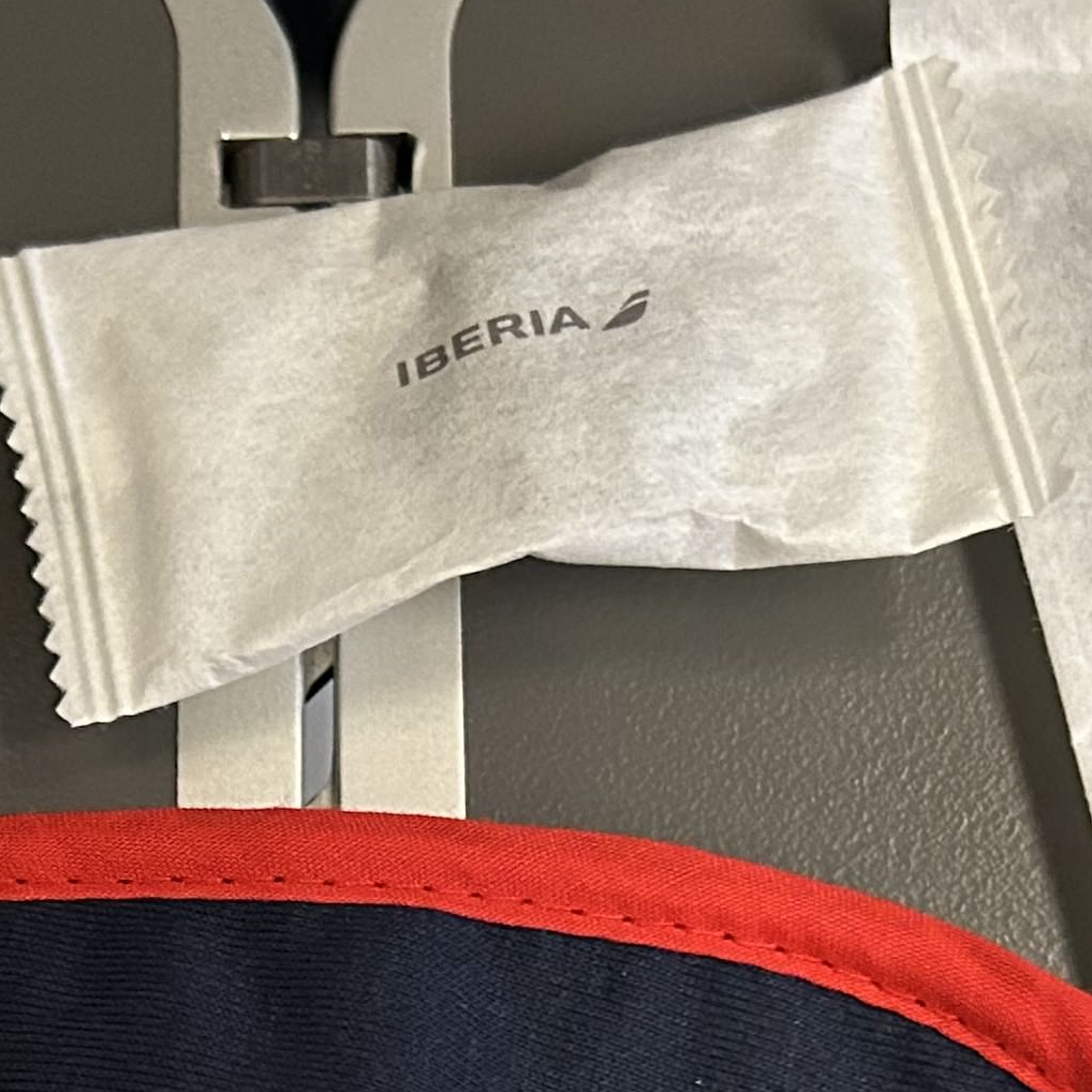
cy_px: 1043
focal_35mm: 91
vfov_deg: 18.7
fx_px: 3248
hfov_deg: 18.9
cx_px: 205
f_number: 1.5
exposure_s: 1/40
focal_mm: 5.7
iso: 640
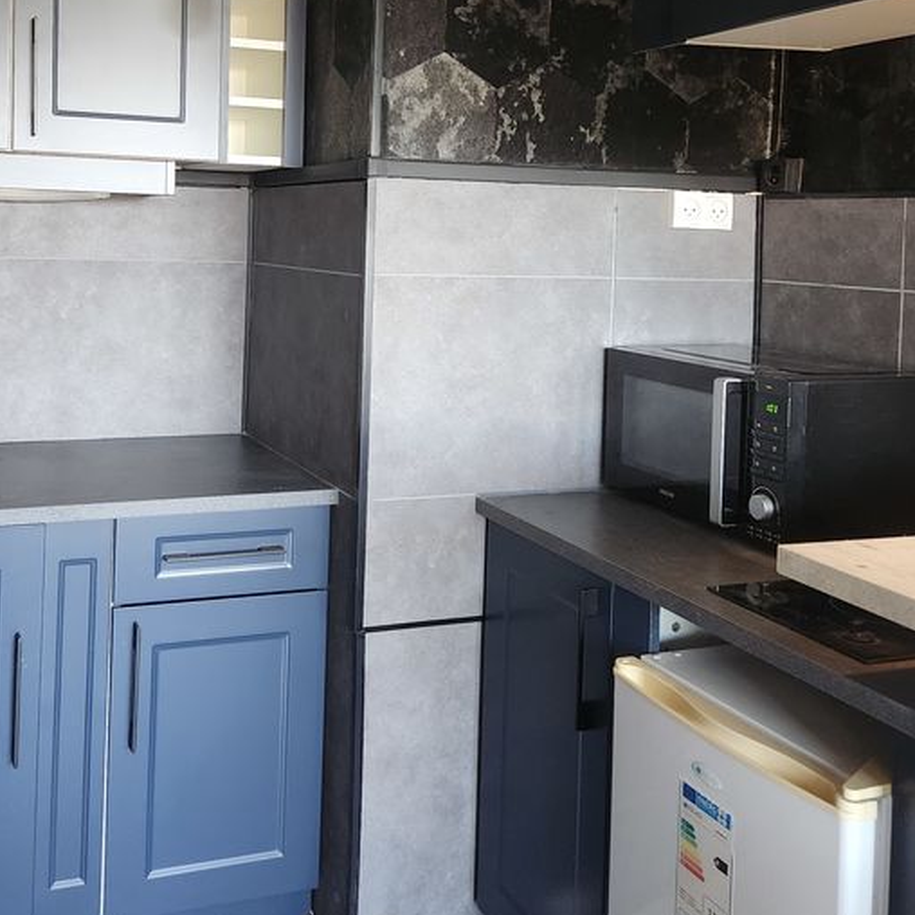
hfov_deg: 41.7
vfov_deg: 41.1
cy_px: 277
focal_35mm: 40
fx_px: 1196
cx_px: 380
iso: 640
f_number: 1.8
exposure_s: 1/120
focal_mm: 5.4
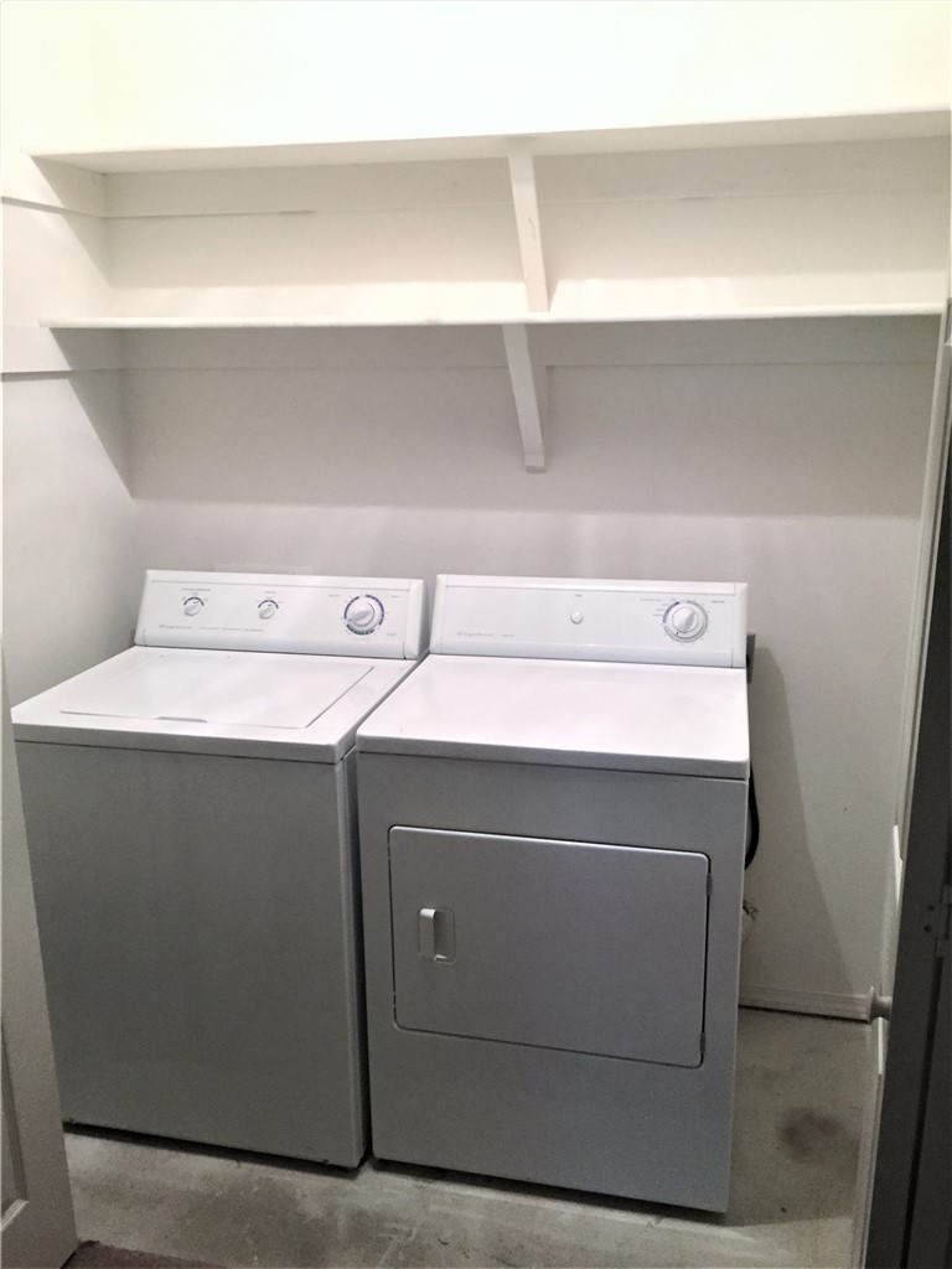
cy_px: 634
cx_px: 476
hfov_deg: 48.2
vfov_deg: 61.7
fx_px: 1063
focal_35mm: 29
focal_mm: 4.15
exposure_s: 1/20
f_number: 2.2
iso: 250
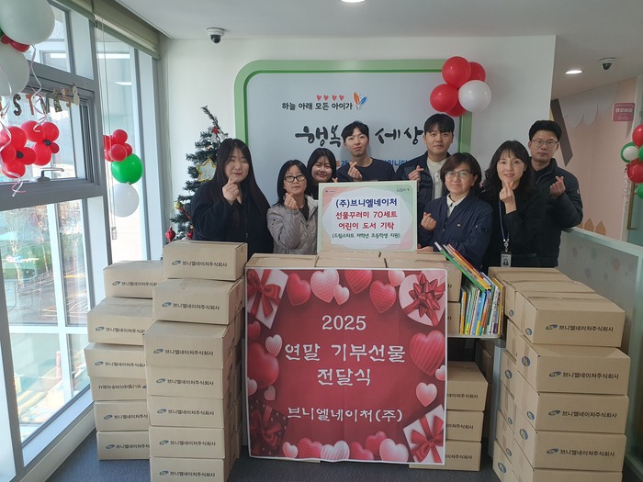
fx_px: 483
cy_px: 241
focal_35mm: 26
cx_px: 322
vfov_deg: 53.1
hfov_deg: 67.3
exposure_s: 1/120
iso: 125
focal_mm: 4.3
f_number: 2.4
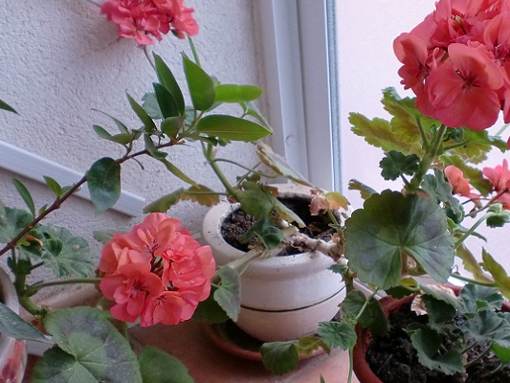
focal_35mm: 52
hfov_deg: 36.4
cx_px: 347
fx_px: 766
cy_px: 224
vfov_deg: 28.0
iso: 200
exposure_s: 1/60
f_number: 3.1
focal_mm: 6.3
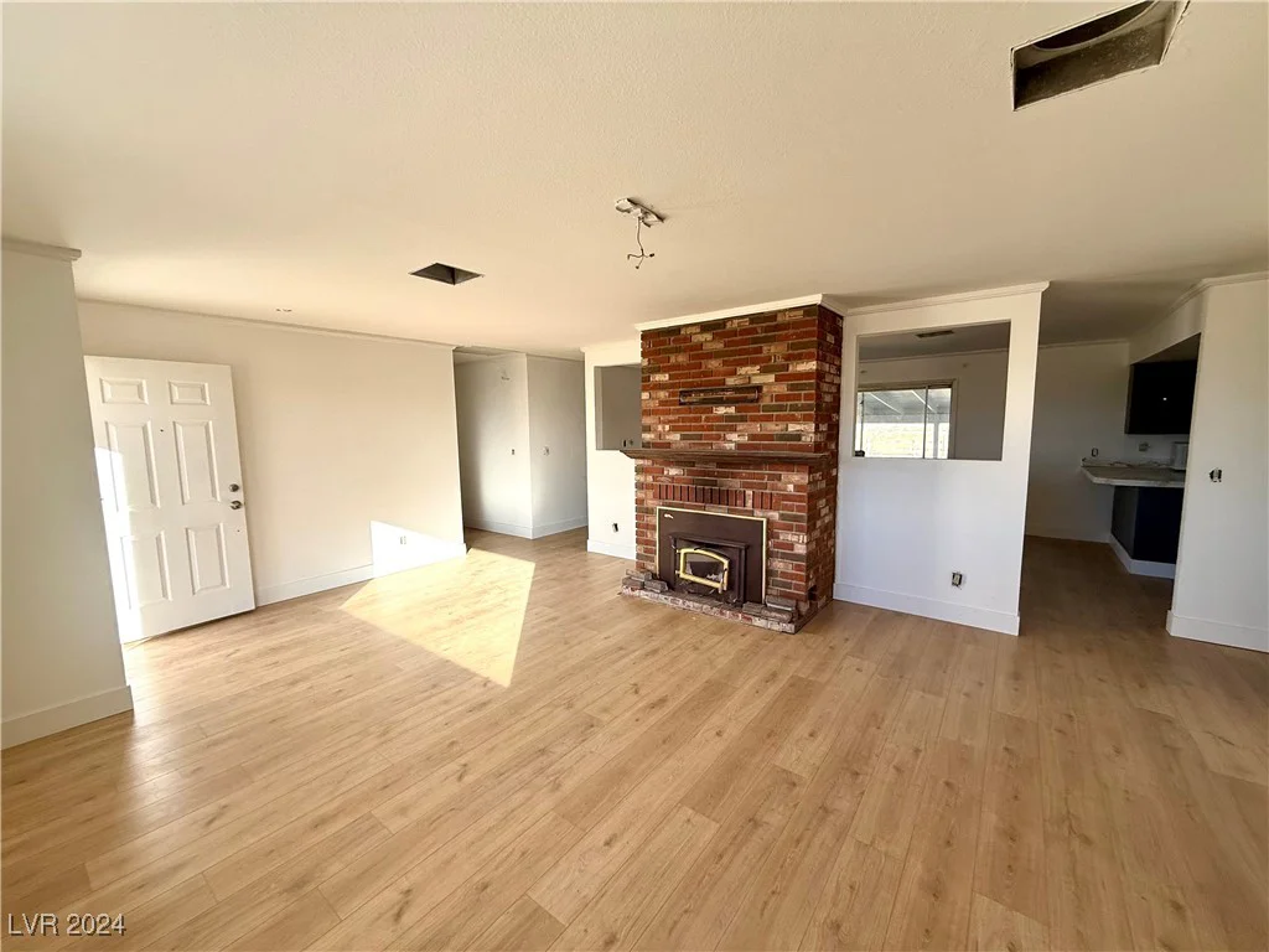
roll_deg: -0.2
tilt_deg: -6.2
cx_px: 634
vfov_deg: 85.7
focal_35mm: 14
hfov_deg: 102.1
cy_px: 476
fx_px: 513
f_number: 2.2
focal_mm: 2.22
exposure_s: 1/502
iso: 64
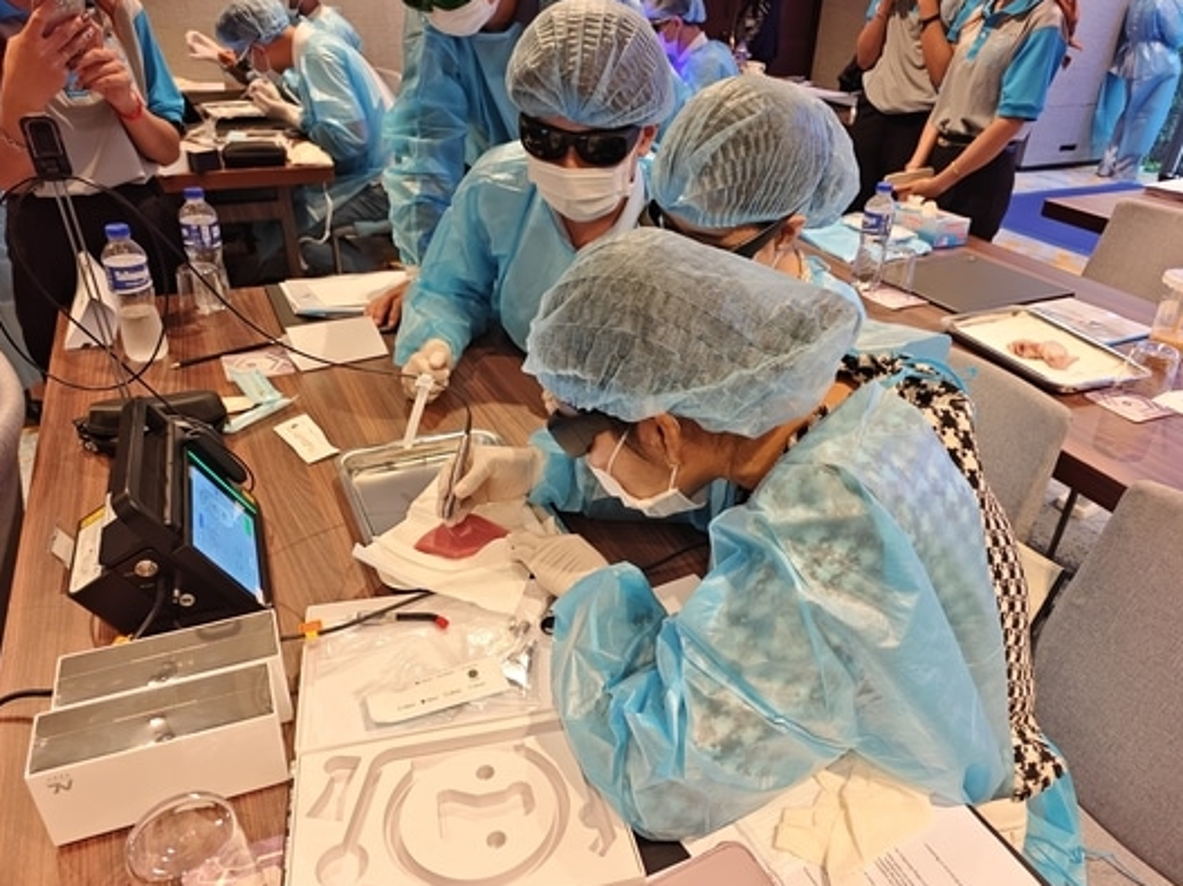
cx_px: 602
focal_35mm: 24
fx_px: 820
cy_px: 458
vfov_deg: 56.8
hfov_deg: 71.6
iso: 3613
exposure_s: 1/456
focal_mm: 6.45
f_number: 1.68
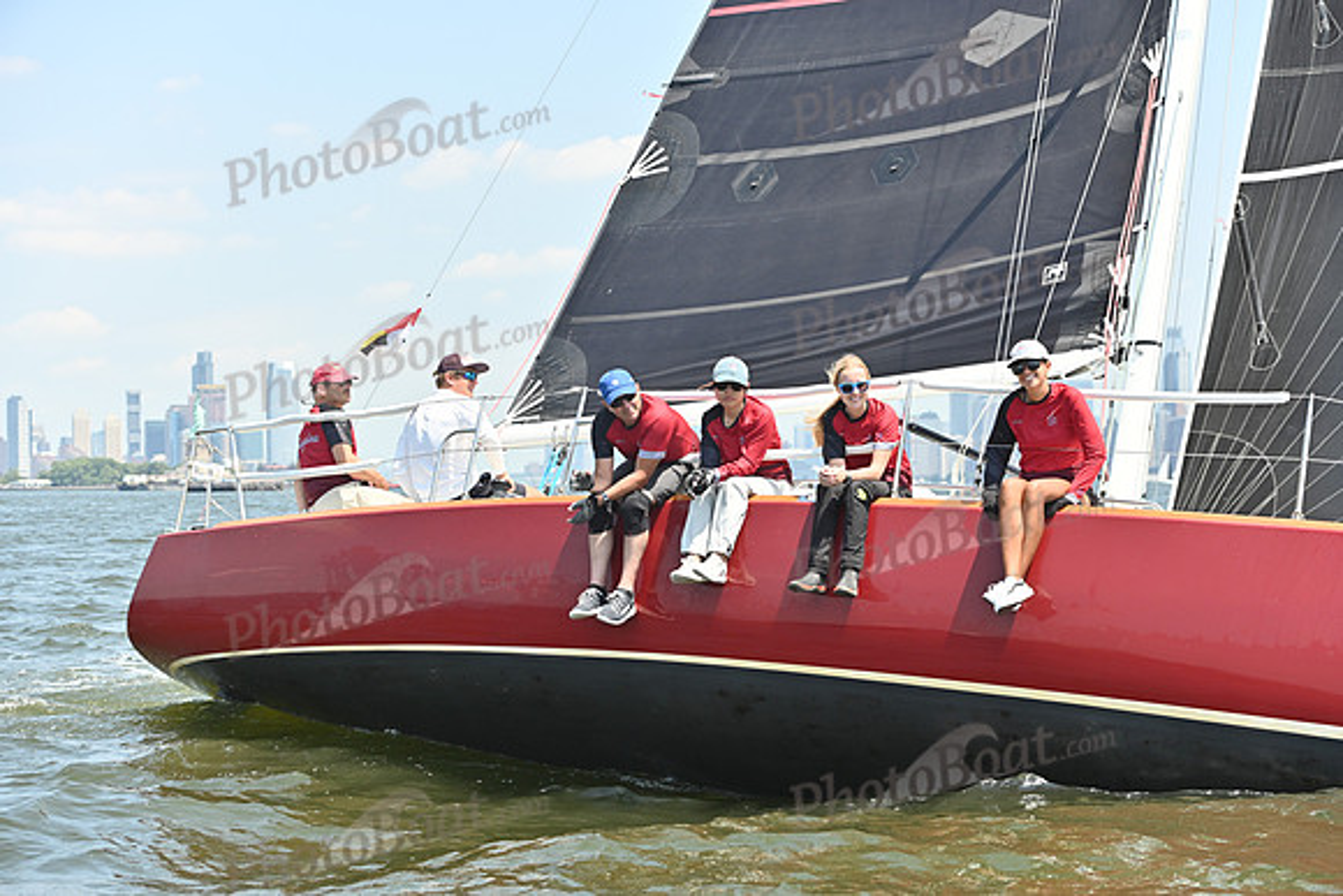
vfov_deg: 19.5
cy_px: 448
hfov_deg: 28.8
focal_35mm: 70
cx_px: 672
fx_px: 2612
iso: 320
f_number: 5
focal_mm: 70
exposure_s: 1/1250
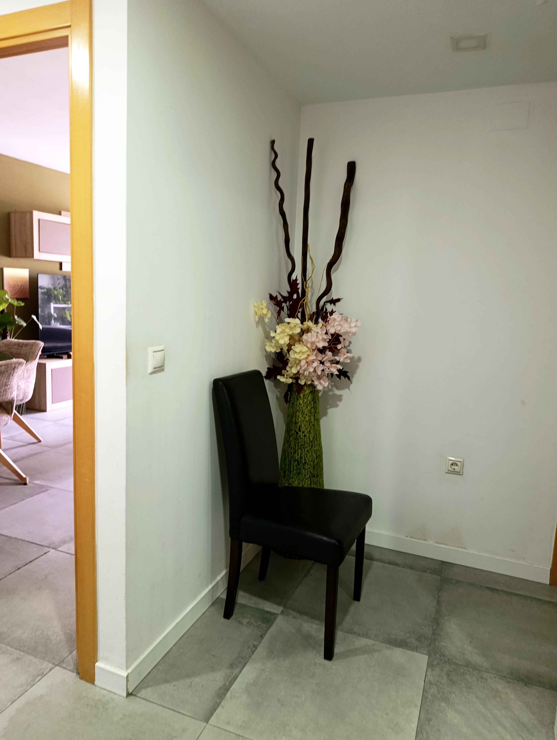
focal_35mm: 23
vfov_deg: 73.8
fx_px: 492
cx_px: 278
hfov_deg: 59.0
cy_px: 370
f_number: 1.65
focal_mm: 6.11
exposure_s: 1/25
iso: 1359
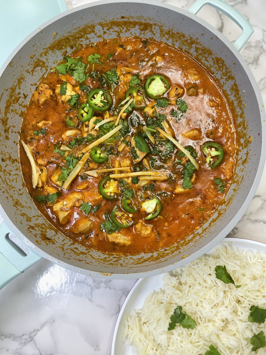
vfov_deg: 67.3
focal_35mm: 26
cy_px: 178
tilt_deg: -82.8
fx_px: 266
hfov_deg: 53.1
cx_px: 133
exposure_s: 1/120
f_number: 1.6
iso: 100
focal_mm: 4.2
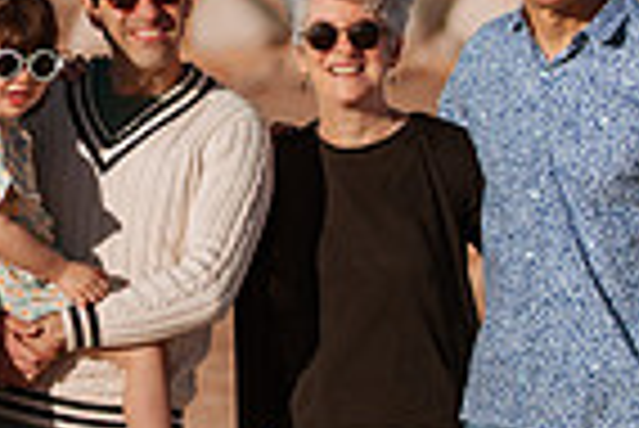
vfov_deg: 5.8
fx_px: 4211
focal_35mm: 237
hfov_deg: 8.6
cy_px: 412
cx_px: -144
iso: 50
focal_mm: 58
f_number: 2.2
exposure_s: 1/8000
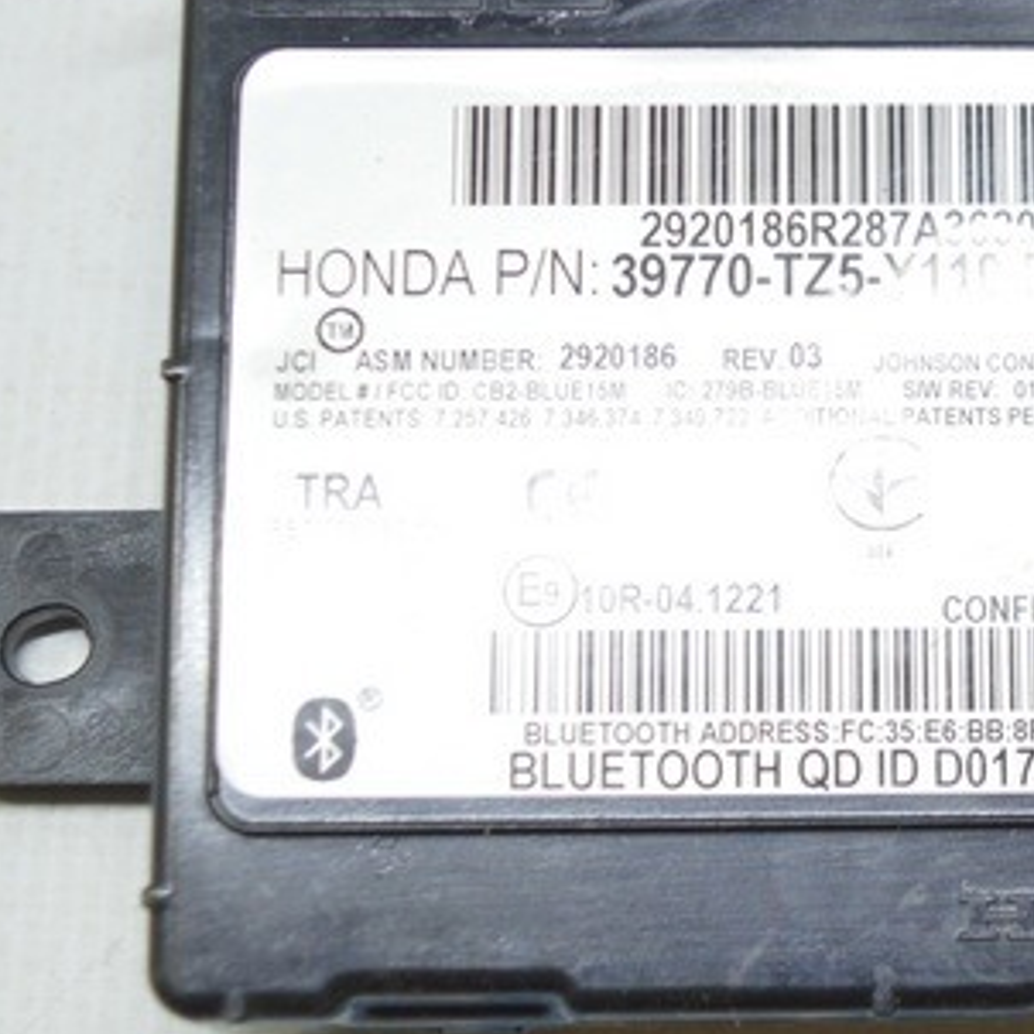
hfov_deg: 18.1
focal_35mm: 95
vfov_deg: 18.3
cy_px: 457
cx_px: 849
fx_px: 3210
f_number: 3.8
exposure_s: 1/60
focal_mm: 22
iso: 400
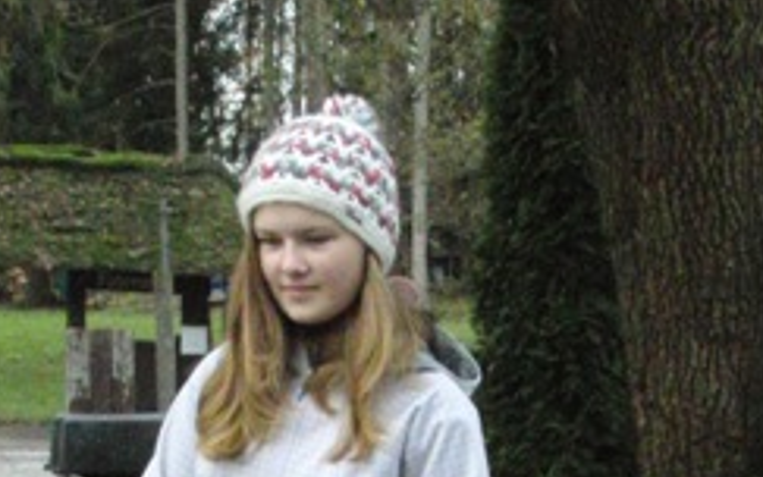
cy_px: 832
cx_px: 487
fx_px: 3265
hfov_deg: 13.3
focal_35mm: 157
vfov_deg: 8.1
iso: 1600
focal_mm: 10.41
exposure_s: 1/200
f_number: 9.5
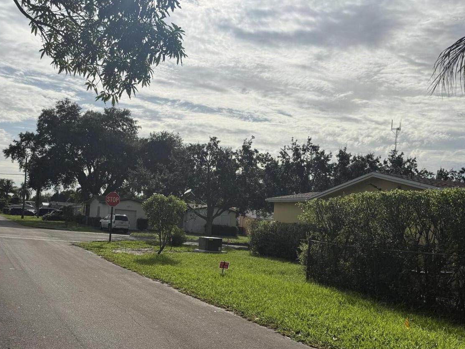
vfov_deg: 33.4
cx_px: 178
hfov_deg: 43.5
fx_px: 578
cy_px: 219
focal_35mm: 43
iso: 64
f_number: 1.78
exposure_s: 1/14286
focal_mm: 6.76
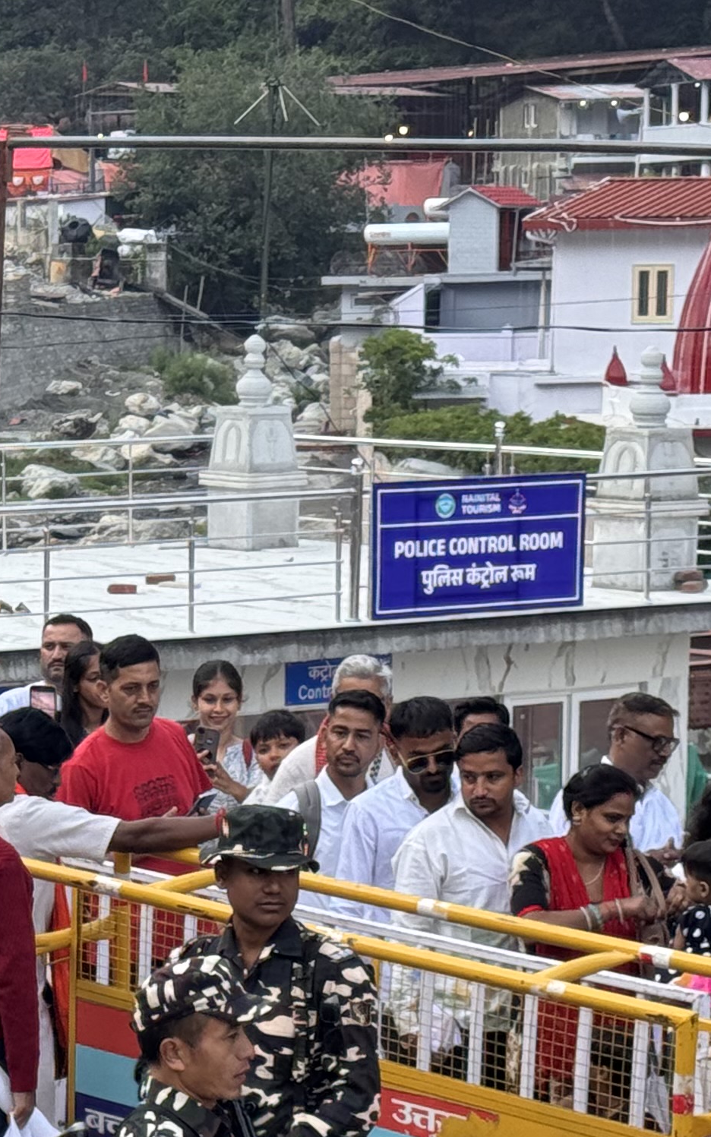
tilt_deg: -7.9
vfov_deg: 15.2
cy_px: 807
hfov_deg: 9.5
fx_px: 4246
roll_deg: +0.6
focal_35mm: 137
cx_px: -70
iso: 64
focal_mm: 6.76
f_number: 1.78
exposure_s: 1/301
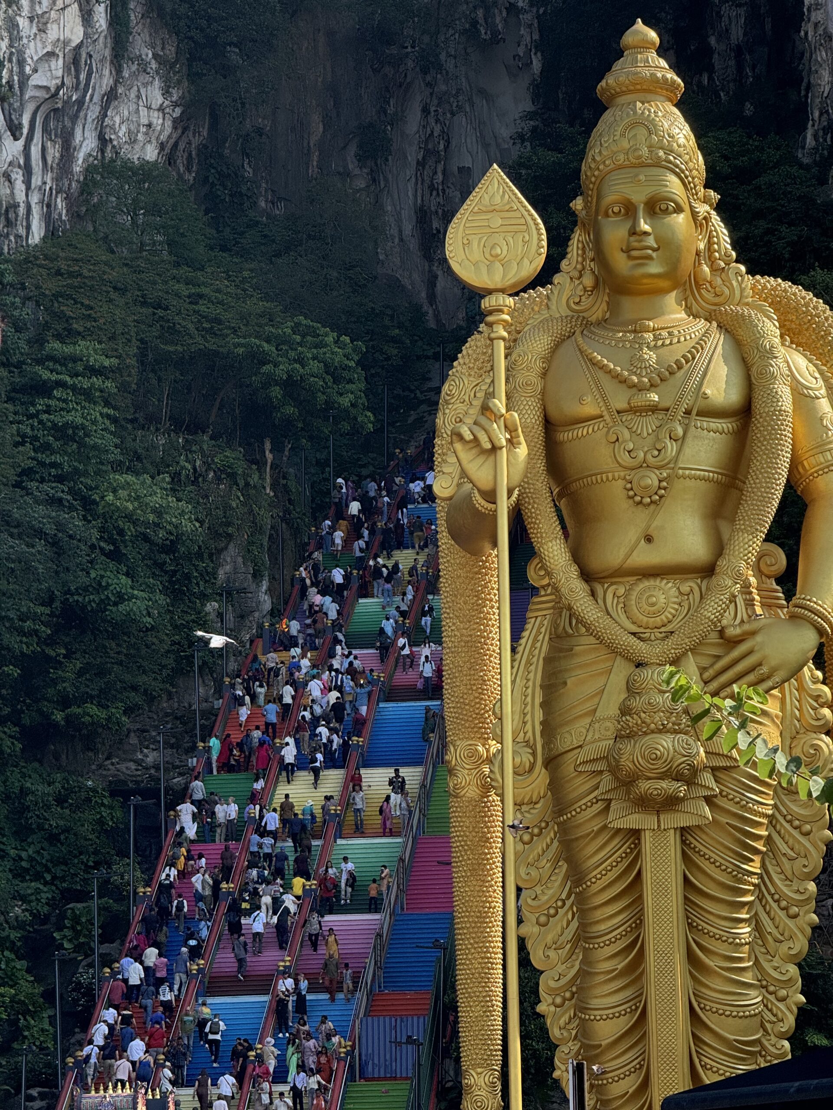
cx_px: 416
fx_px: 3850
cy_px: 555
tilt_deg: +11.3
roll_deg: +1.8
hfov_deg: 12.3
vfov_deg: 16.4
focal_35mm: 120
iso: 50
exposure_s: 1/926
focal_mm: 15.66
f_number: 2.8
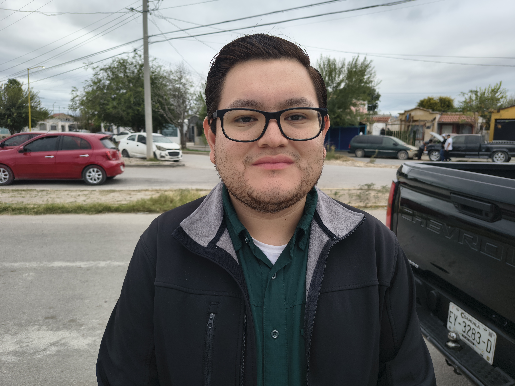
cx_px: 258
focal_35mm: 24
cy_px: 193
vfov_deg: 56.8
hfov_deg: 71.6
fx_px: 357
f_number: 1.8
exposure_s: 1/752
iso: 100
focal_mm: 5.56
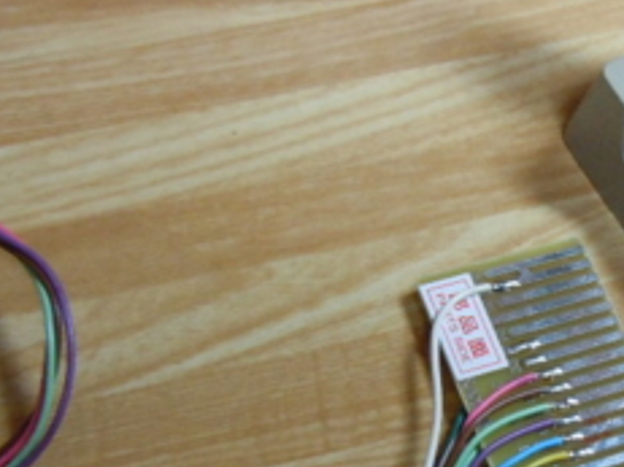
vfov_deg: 18.8
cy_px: 340
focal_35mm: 78
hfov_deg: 24.3
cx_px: 559
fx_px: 1405
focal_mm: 5.4
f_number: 3.5
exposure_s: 1/50
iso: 400
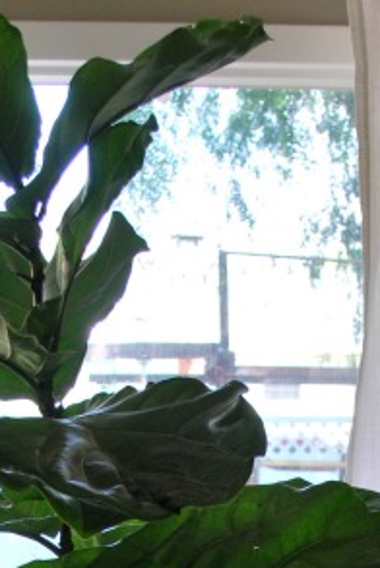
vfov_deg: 19.9
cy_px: 693
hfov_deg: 14.3
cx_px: 176
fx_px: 1516
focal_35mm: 96
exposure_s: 1/80
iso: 200
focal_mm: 22
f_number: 4.5
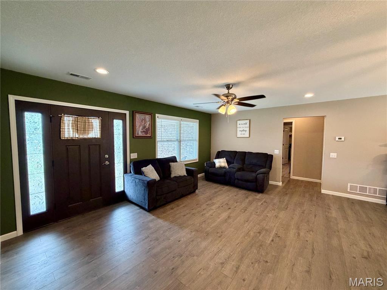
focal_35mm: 14
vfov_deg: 85.7
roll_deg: -1.0
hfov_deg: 102.1
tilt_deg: -2.8
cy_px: 145
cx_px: 194
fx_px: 157
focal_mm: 2.22
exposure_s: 1/120
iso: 320
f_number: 2.2
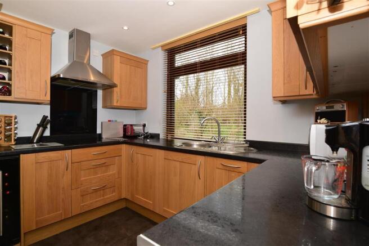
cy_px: 123
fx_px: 169
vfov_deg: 72.0
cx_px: 184
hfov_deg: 95.0
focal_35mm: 16
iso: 200
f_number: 7.1
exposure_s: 1/30
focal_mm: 11
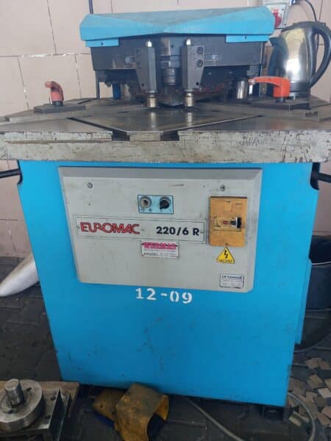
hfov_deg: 54.9
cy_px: 220
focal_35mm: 25
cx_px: 166
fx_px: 319
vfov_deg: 69.4
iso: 320
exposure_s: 1/50
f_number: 1.8
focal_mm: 5.23
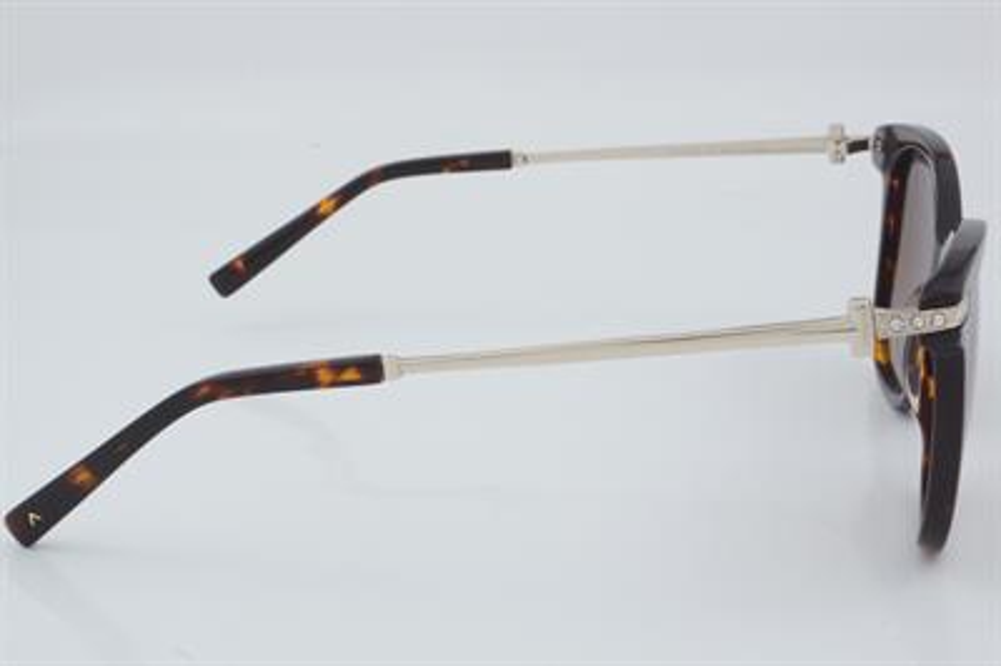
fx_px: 2084
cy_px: 333
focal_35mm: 75
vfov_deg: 18.2
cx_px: 500
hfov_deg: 27.0
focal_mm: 50
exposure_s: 1/3
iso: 100
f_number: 32
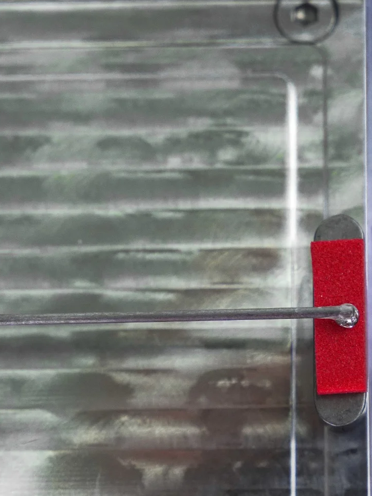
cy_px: 307
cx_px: 279
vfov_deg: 9.9
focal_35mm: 200
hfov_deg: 7.4
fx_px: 2865
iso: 640
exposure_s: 1/320
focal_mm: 70
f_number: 6.3
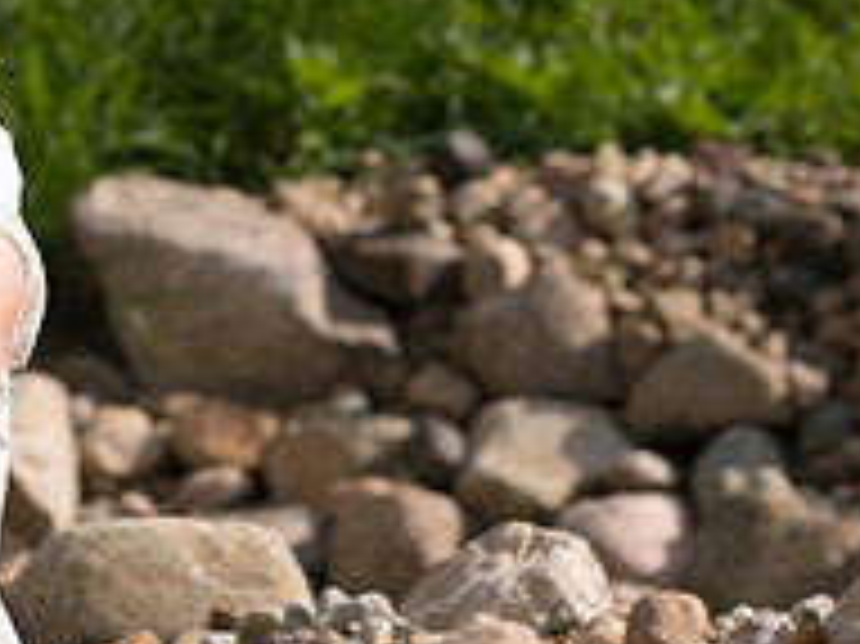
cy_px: 221
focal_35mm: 326
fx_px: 8094
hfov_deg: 6.0
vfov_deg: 4.6
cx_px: -363
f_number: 5
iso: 31
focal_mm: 92
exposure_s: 1/250
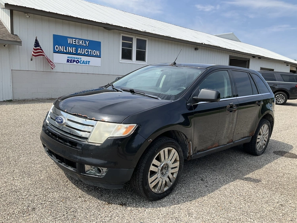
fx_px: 249
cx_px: 148
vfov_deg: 48.3
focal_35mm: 29
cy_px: 112
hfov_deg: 61.6
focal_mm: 3
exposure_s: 1/1412
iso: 25
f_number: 1.8
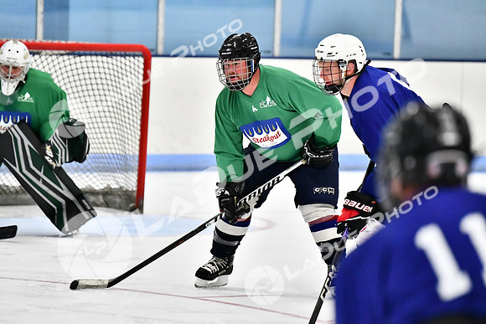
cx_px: 243
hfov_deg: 6.9
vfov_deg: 4.6
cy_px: 162
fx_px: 4051
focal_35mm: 300
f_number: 2.8
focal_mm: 200
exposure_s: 1/1600
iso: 8000
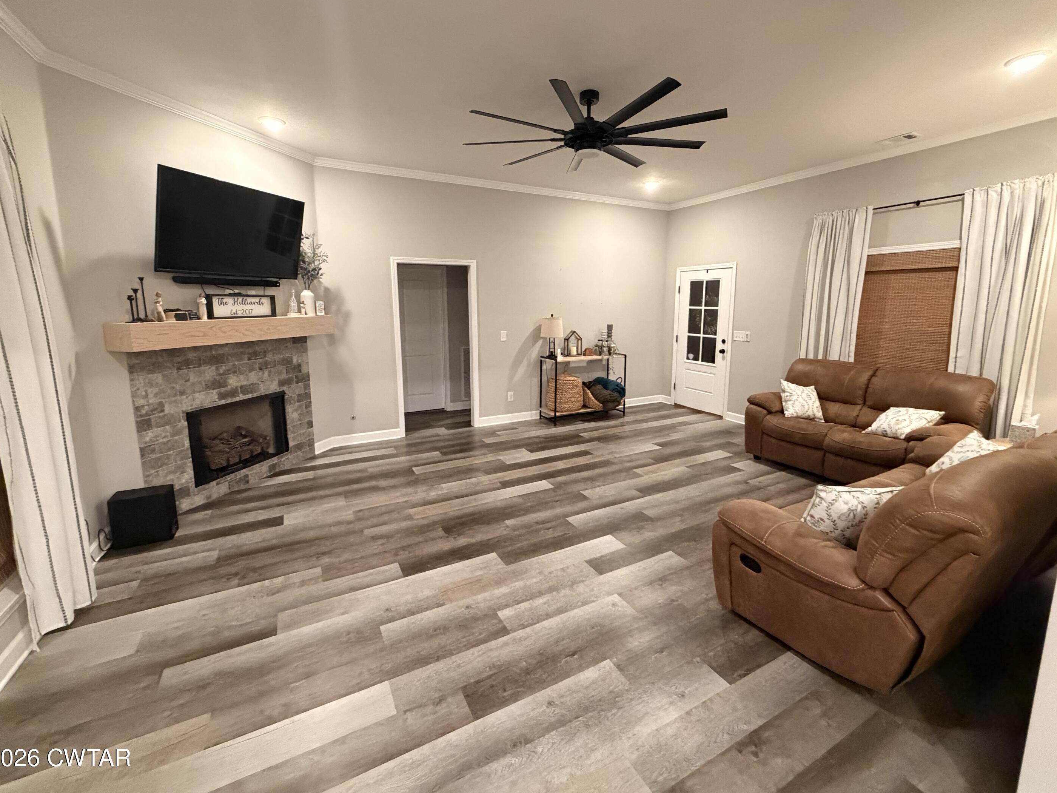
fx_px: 458
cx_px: 534
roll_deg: +0.1
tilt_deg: -8.8
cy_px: 372
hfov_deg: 98.2
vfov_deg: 81.7
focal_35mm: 15
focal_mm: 2.22
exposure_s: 1/60
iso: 800
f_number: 2.2
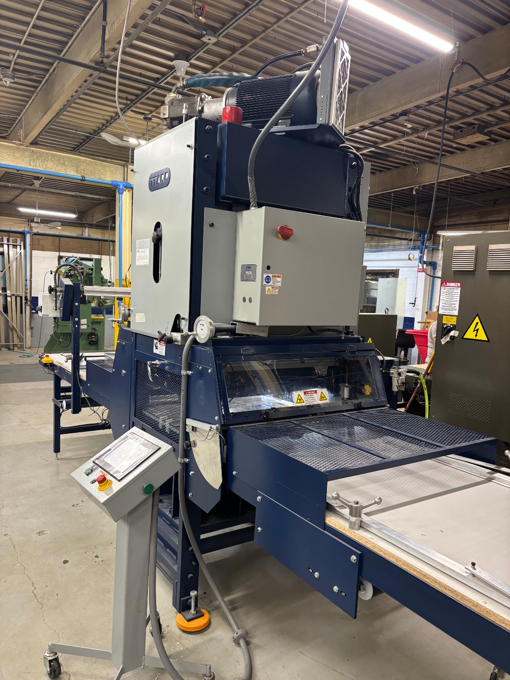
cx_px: 255
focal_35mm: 26
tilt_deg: -6.1
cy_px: 340
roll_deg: -2.9
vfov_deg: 67.3
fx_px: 511
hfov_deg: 53.0
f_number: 1.6
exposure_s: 1/60
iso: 200
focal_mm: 5.96
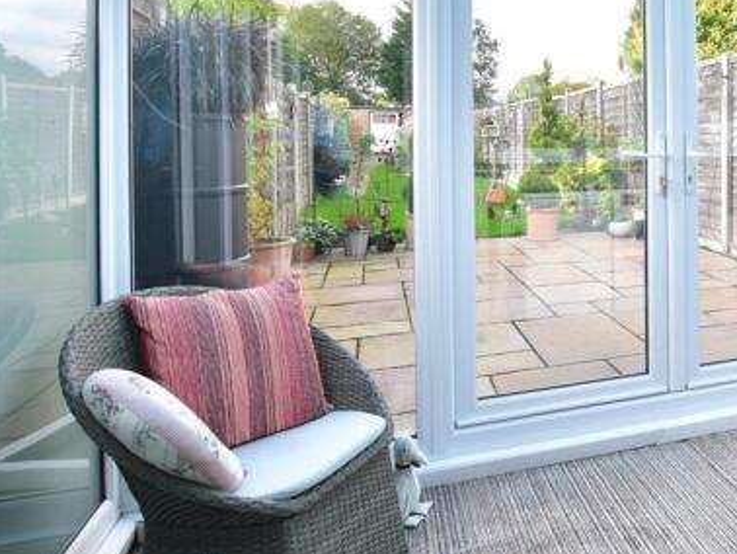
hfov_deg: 61.0
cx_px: 632
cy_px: 136
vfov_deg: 52.4
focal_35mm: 25
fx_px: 533
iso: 160
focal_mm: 10
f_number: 7.1
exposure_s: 1/50
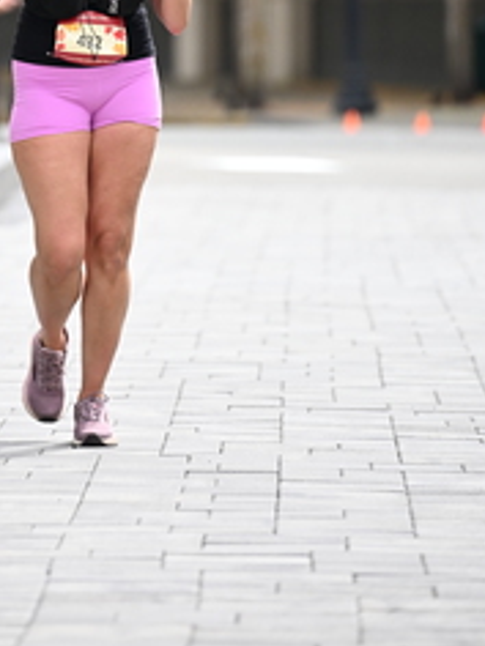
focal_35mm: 448
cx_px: 64
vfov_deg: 4.4
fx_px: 8369
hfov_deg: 3.3
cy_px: 8
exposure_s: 1/2500
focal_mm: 200
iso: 640
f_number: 2.8
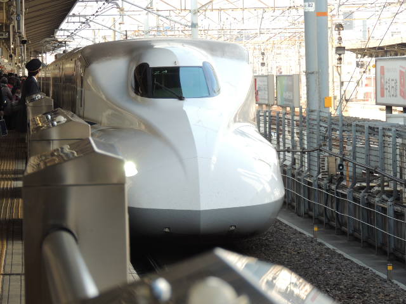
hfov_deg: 8.8
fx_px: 2639
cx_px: 203
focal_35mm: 225
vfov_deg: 6.6
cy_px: 152
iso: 100
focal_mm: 40.1
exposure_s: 1/80
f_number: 4.6
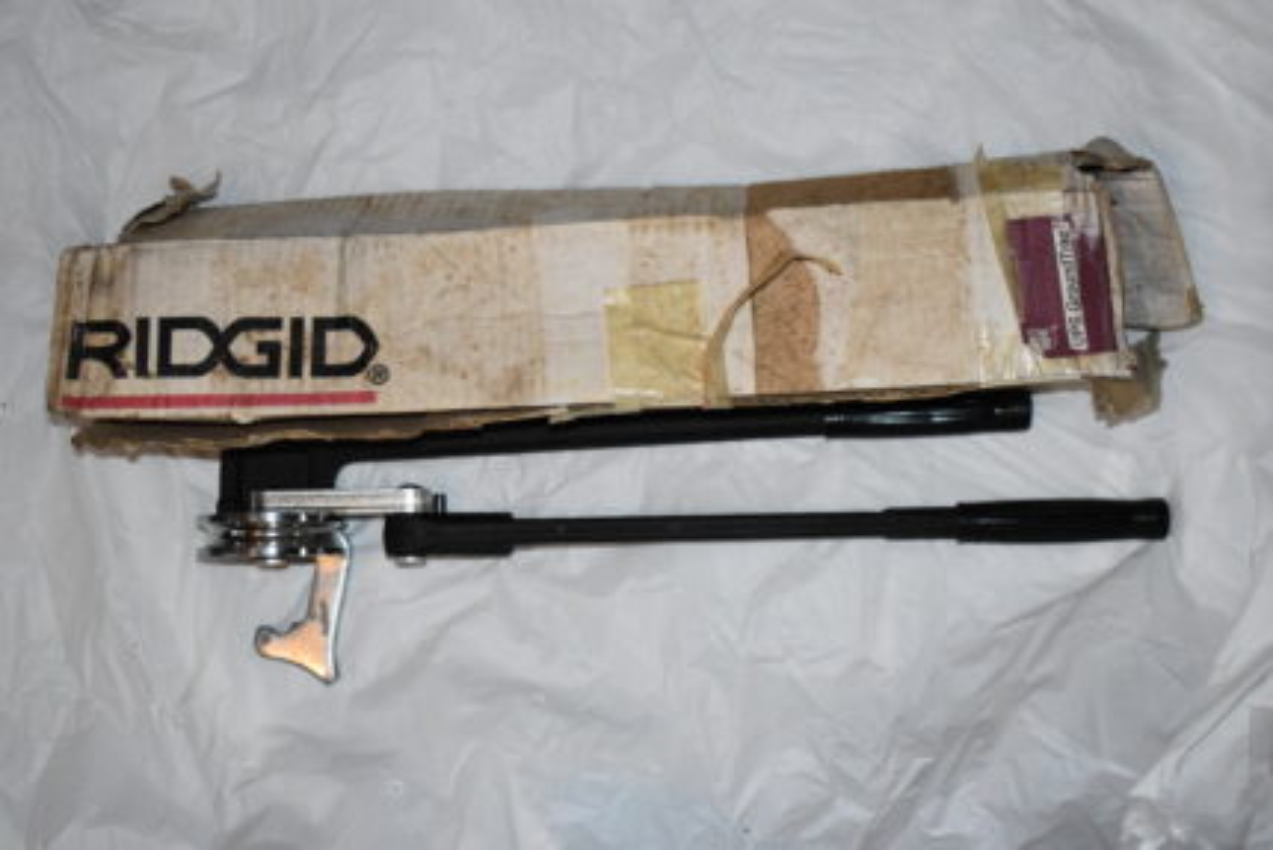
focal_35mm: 60
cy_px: 425
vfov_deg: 22.6
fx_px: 2122
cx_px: 636
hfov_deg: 33.4
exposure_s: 1/100
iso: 1600
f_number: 5
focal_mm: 40
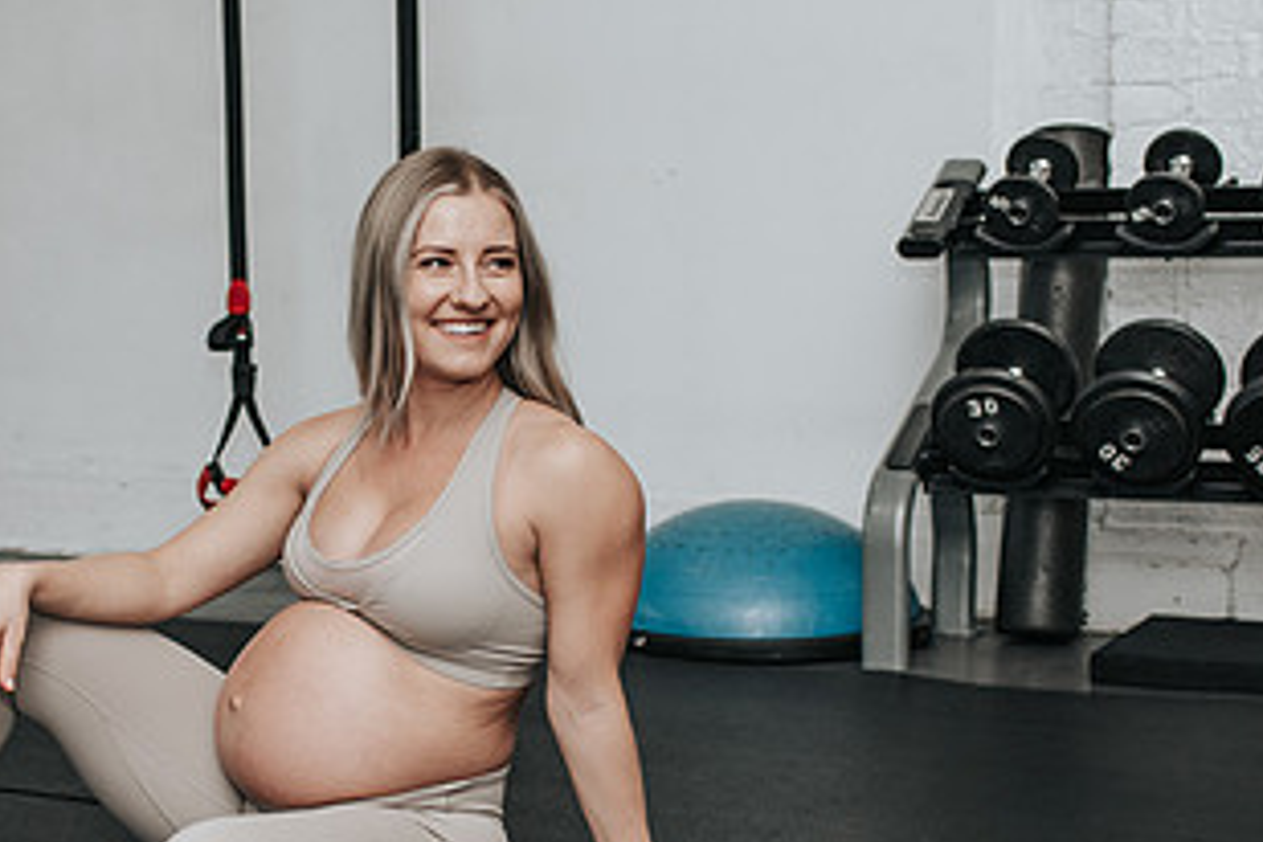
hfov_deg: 28.3
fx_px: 2456
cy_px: 620
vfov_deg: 19.3
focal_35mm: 70
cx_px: 286
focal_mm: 35
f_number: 3.2
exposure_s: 1/200
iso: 800
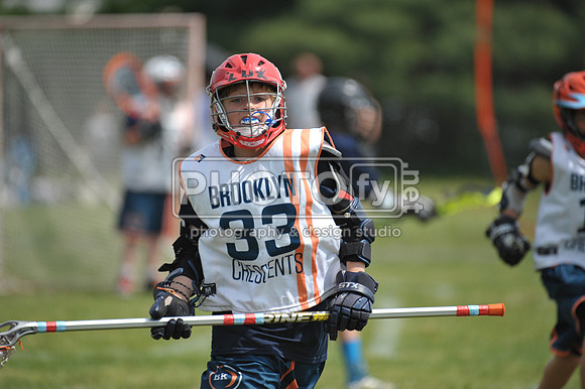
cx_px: 292
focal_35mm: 400
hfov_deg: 5.2
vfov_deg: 3.4
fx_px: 6496
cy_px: 194
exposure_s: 1/3200
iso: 640
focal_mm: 400
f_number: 4
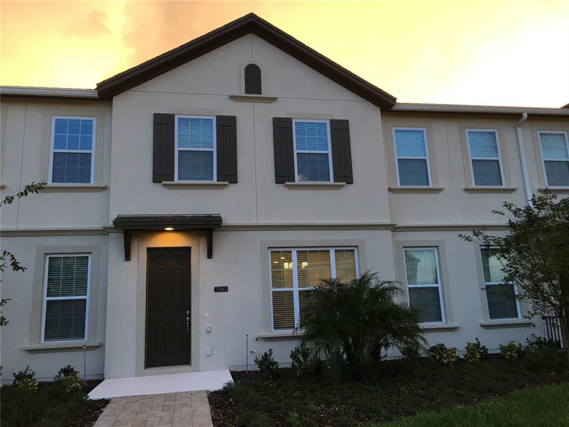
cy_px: 214
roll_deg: +2.5
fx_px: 477
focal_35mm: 29
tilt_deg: +13.1
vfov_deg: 48.2
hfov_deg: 61.7
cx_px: 284
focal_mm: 4.15
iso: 25
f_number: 2.2
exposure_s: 1/40
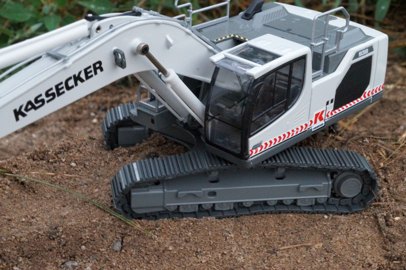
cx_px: 203
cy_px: 135
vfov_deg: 16.5
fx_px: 930
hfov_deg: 24.6
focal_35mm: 82
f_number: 22
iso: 3200
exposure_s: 1/13
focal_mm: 55
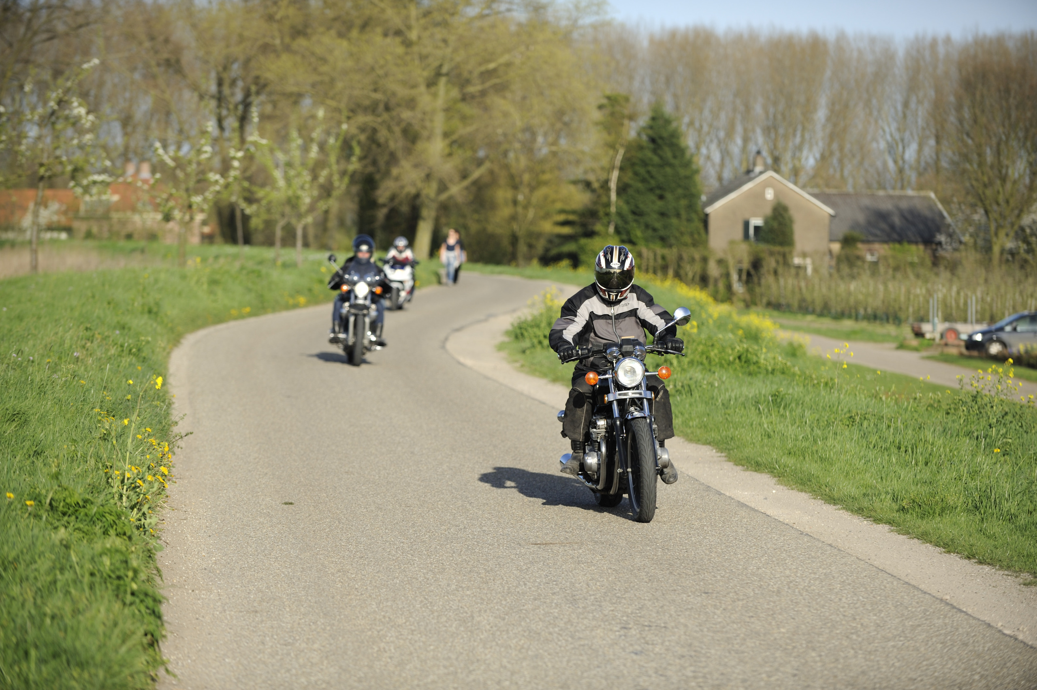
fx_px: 3742
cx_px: 518
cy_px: 345
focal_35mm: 130
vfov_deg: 10.5
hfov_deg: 15.8
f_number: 3.5
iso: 200
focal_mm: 130
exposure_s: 1/2500
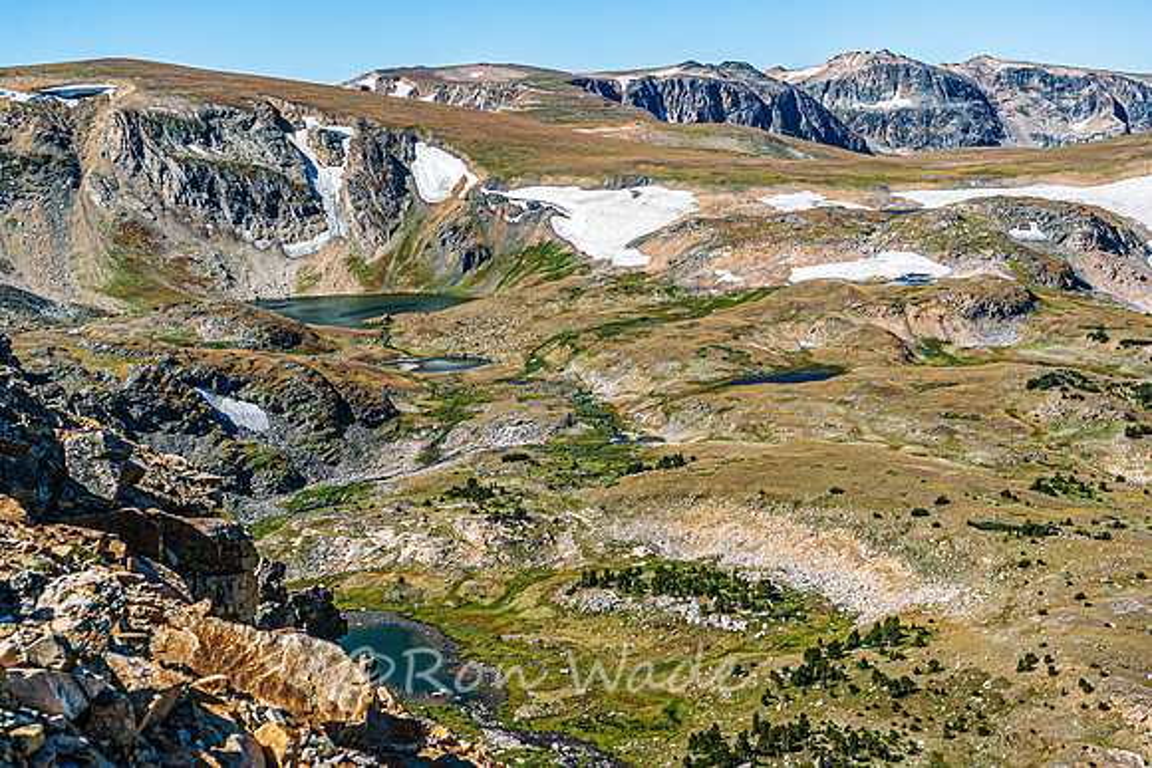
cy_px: 384
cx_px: 576
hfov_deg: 41.1
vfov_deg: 28.1
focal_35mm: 48
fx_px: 1536
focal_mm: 48
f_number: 7.1
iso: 400
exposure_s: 1/2000
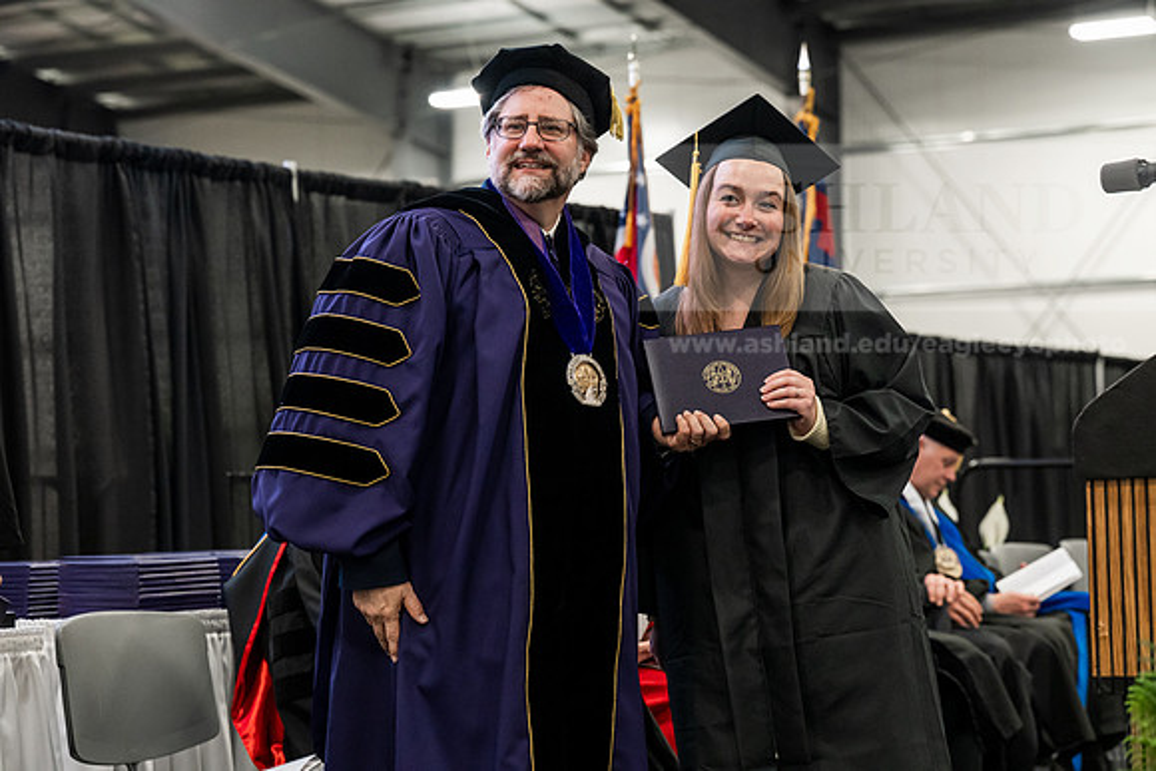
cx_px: 578
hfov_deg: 23.6
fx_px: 2762
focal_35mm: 86
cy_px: 386
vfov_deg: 15.9
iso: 4000
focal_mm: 86
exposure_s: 1/200
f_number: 4.5
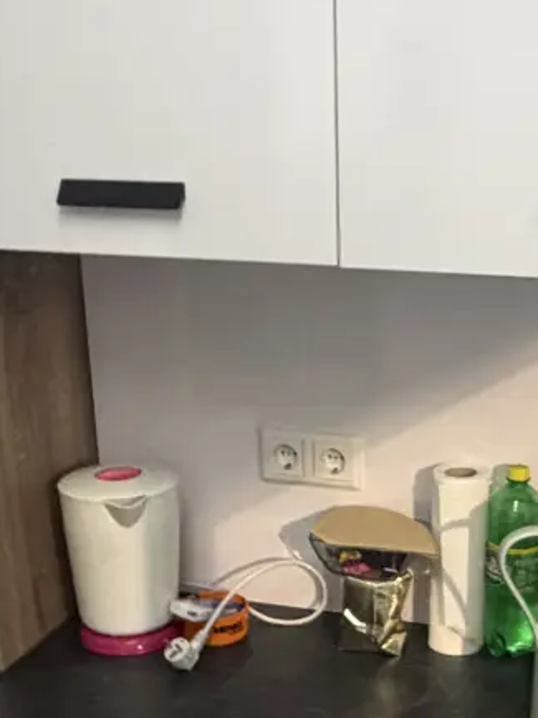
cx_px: 372
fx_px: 1286
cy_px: 529
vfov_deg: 30.7
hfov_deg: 23.5
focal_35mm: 62
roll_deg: +1.5
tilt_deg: -20.5
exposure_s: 1/50
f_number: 2.2
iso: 320
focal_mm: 2.22
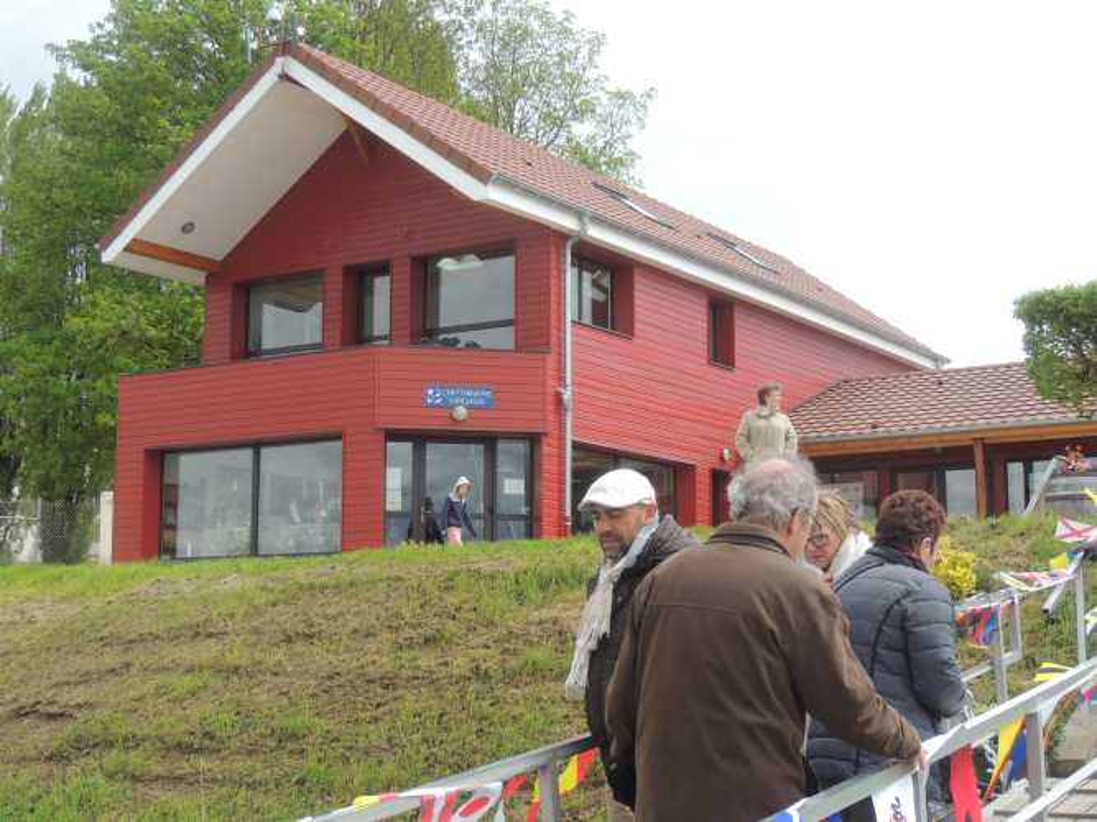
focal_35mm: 55
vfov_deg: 26.6
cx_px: 548
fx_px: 1743
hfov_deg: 34.9
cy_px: 411
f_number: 3.7
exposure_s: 1/500
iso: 100
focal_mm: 9.8
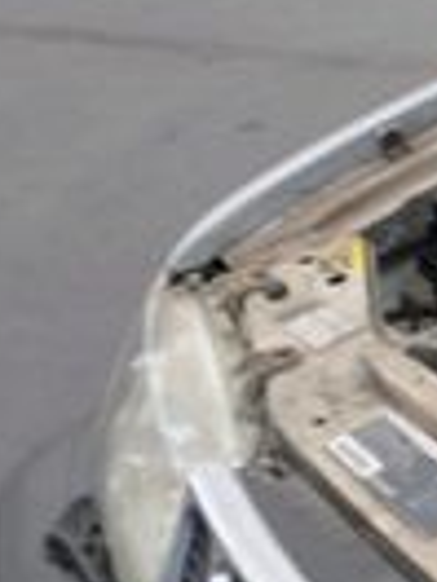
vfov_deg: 15.6
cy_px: 309
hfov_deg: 10.2
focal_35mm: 126
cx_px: 1059
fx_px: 2121
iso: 160
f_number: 3.5
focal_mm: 18
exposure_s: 1/200
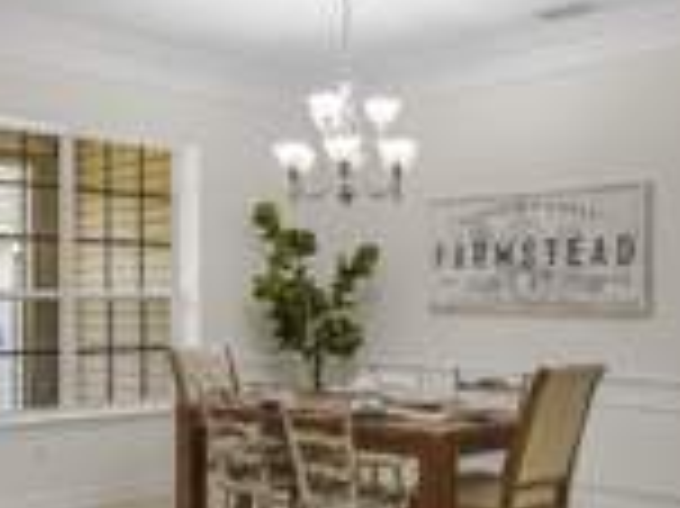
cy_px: 301
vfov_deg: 28.7
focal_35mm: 51
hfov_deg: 37.5
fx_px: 992
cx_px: 243
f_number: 8
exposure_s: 1/25
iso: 400
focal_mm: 16.5
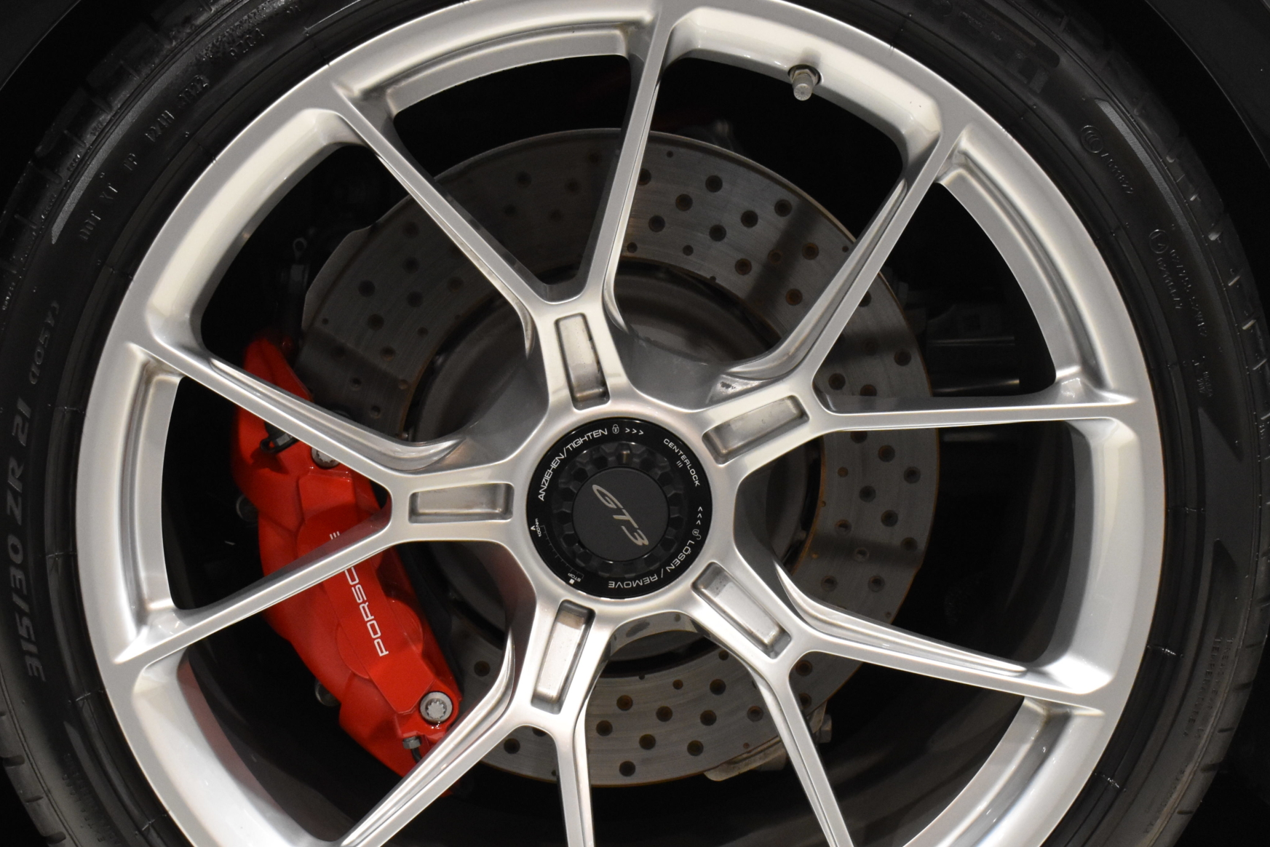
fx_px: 3105
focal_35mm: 88
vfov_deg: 15.5
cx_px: 619
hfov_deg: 23.1
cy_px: 554
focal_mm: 40
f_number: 8
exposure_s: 1/60
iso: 2500
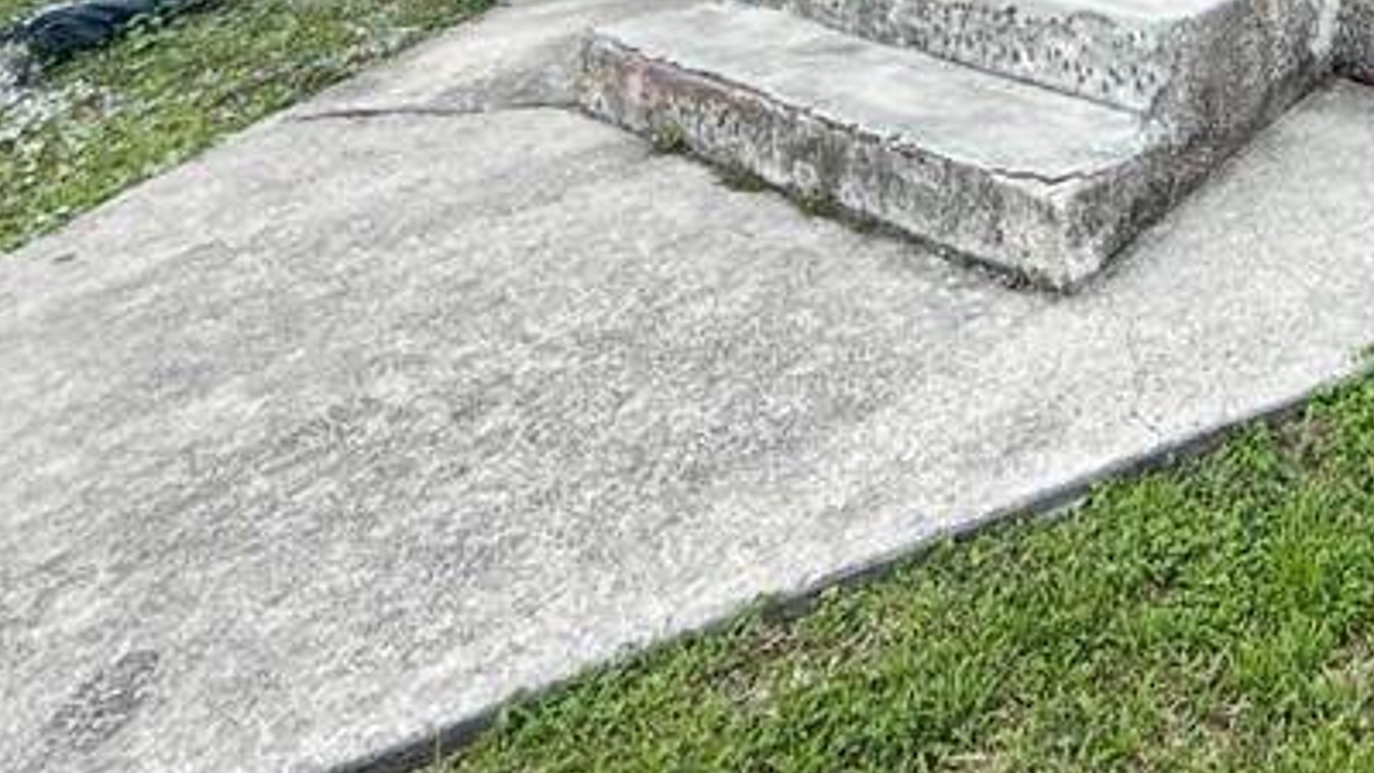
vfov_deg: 22.0
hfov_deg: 43.2
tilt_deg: +5.3
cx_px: 1419
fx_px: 1421
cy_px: -536
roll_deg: -0.8
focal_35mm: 39
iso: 64
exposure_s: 1/1001
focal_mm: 2.22
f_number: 2.2
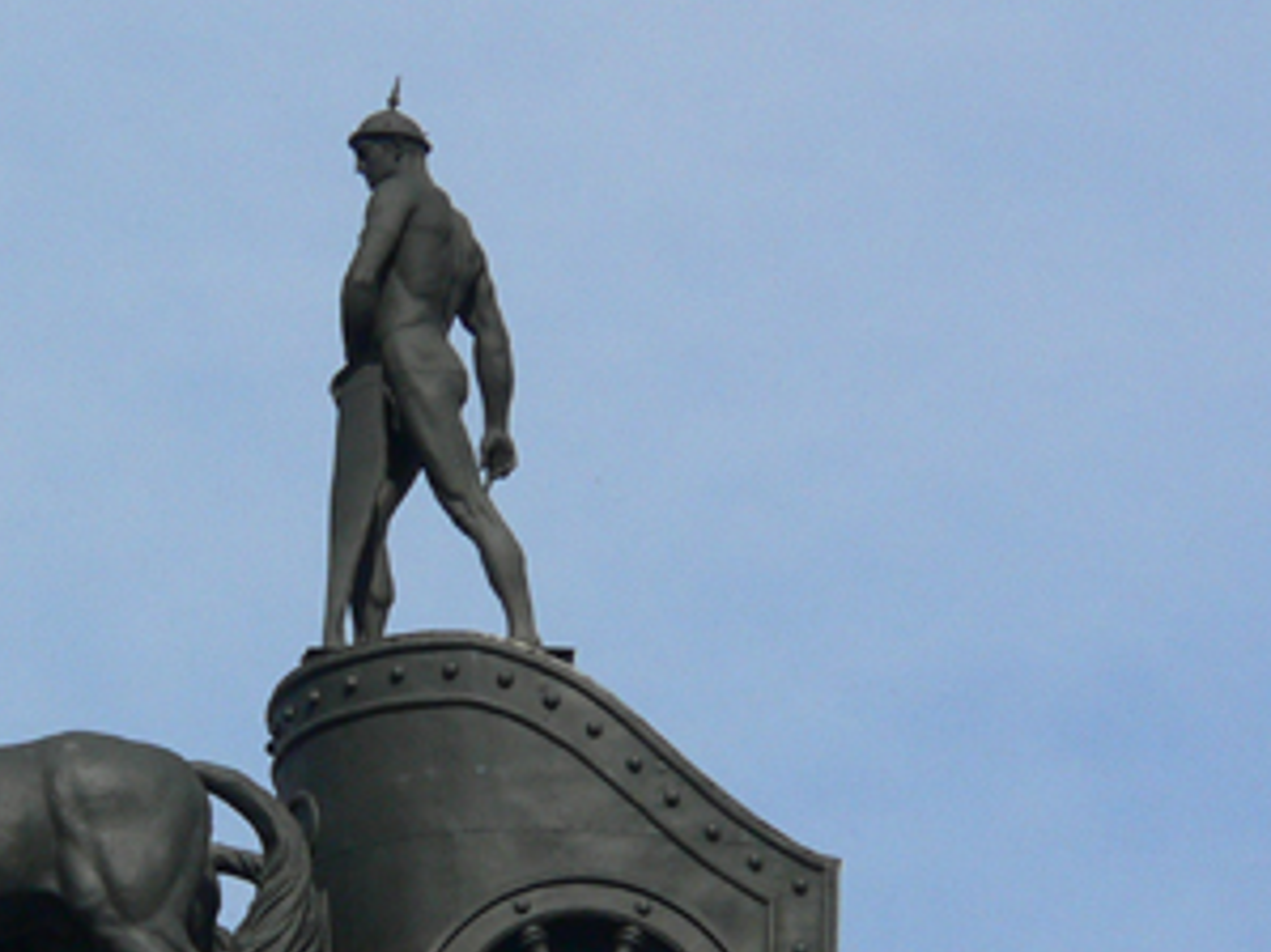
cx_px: 225
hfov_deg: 3.3
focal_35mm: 605
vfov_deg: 2.5
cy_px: 718
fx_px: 22205
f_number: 5.6
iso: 100
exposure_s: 1/640
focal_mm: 39.6
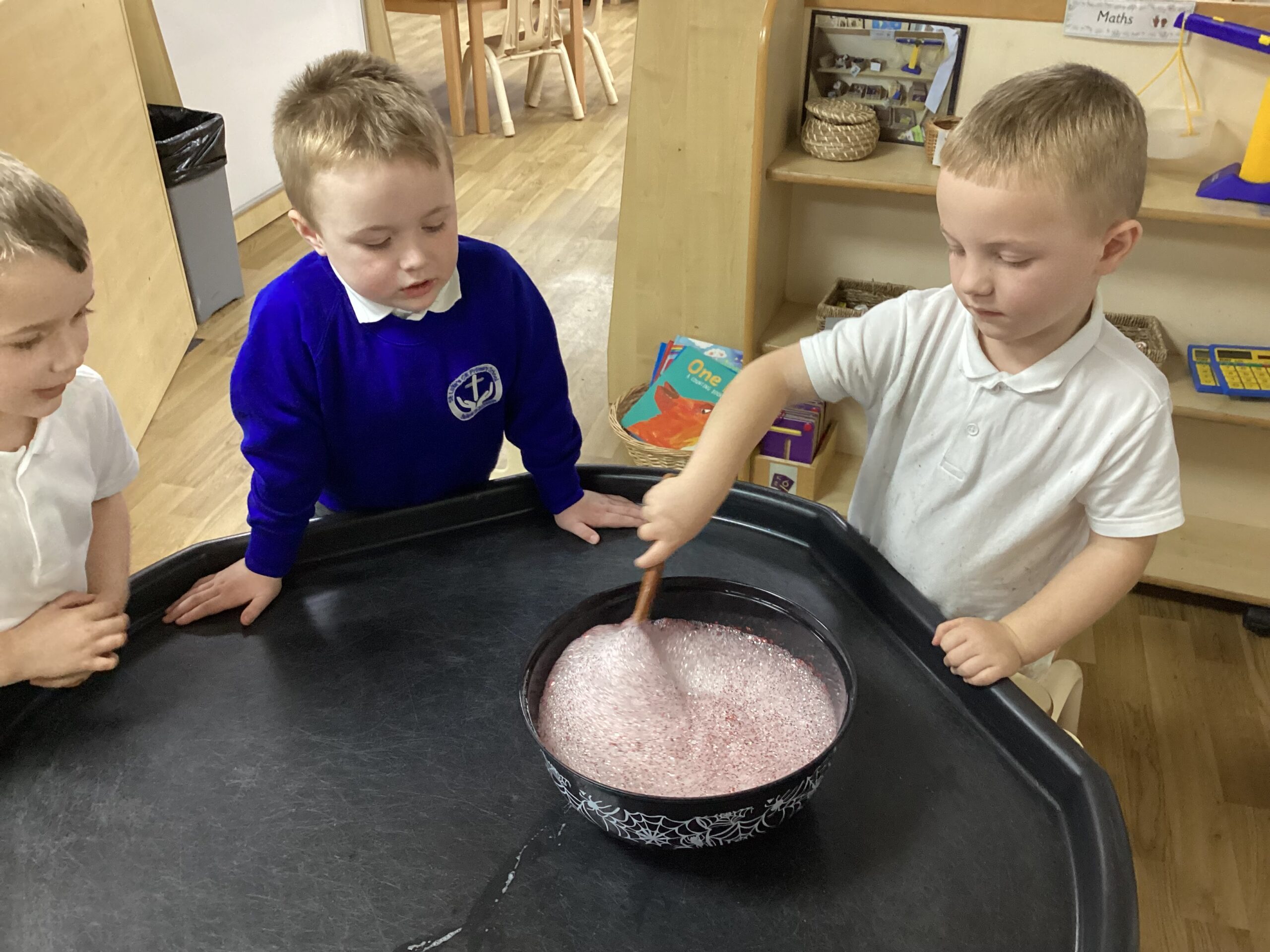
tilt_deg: -32.6
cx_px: 635
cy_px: 476
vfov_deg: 45.4
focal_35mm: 31
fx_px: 1137
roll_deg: +0.4
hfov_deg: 58.4
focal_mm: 3.3
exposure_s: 1/50
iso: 250
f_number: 2.4
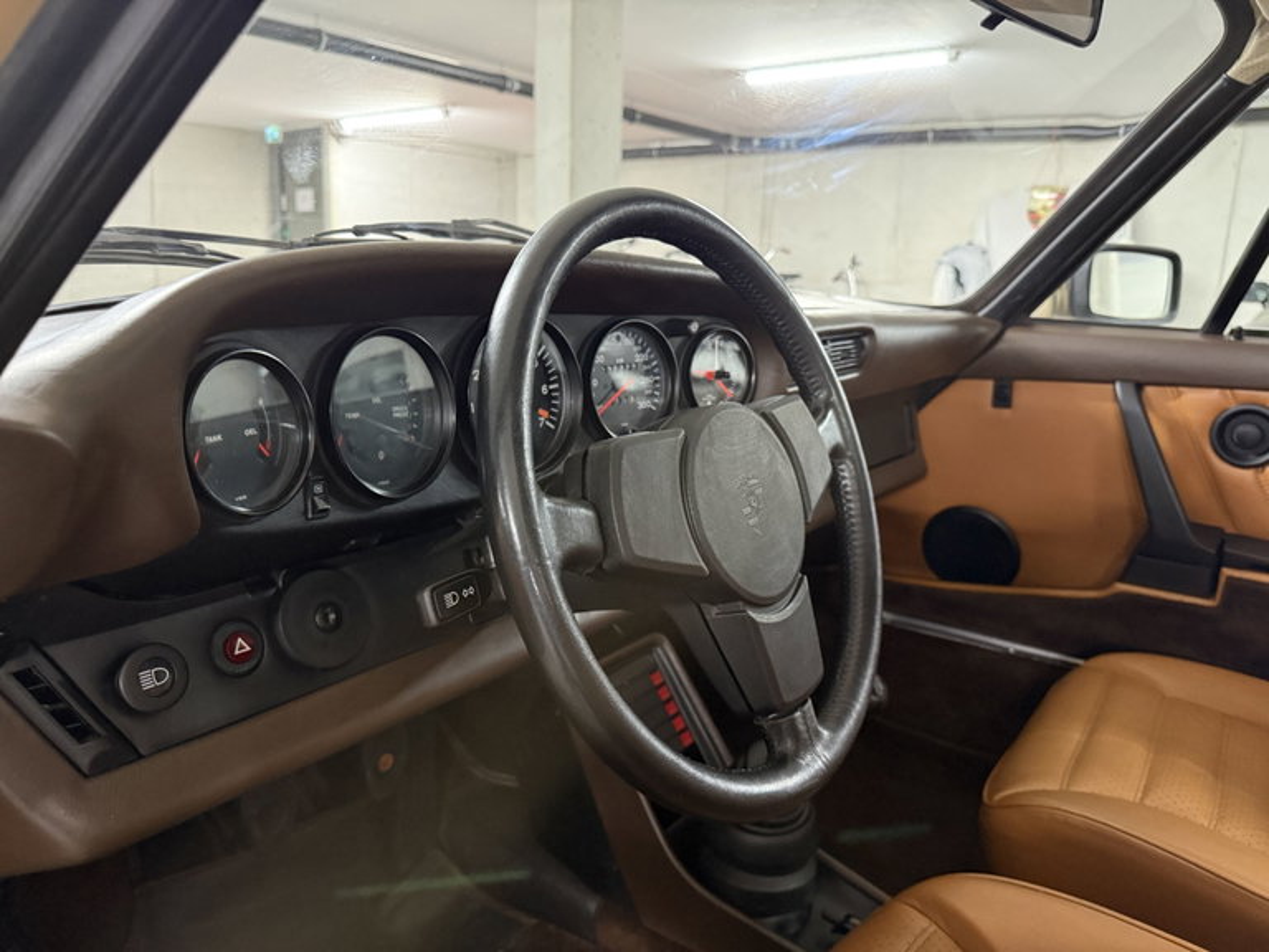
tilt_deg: -13.8
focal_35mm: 24
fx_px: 880
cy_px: 476
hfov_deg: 71.6
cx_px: 634
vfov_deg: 56.8
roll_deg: -1.8
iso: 640
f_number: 1.78
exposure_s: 1/33
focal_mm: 6.76
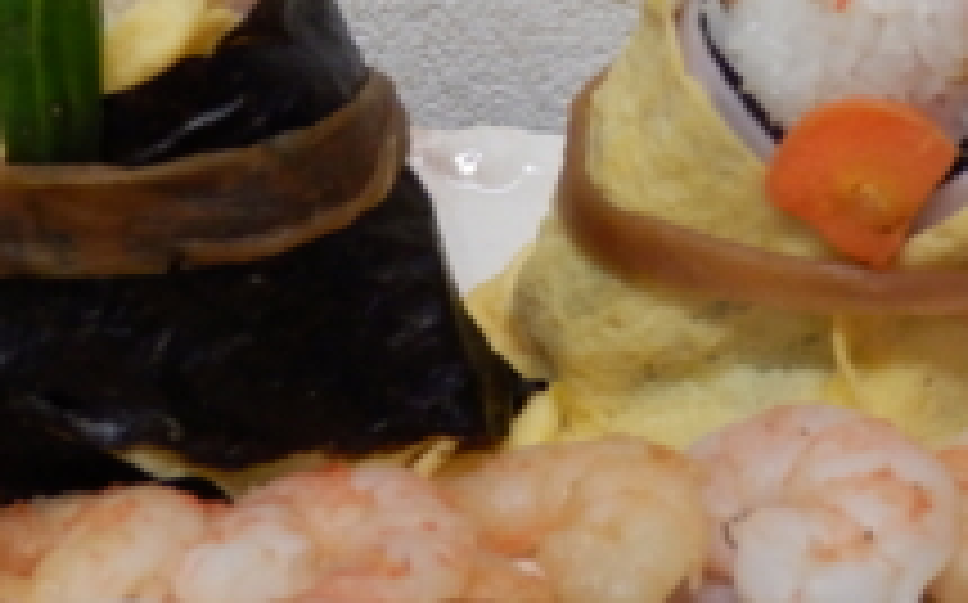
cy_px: 63
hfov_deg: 26.2
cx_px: 504
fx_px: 2082
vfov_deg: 16.3
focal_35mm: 79
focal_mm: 7.3
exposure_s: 1/40
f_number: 3.7
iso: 800
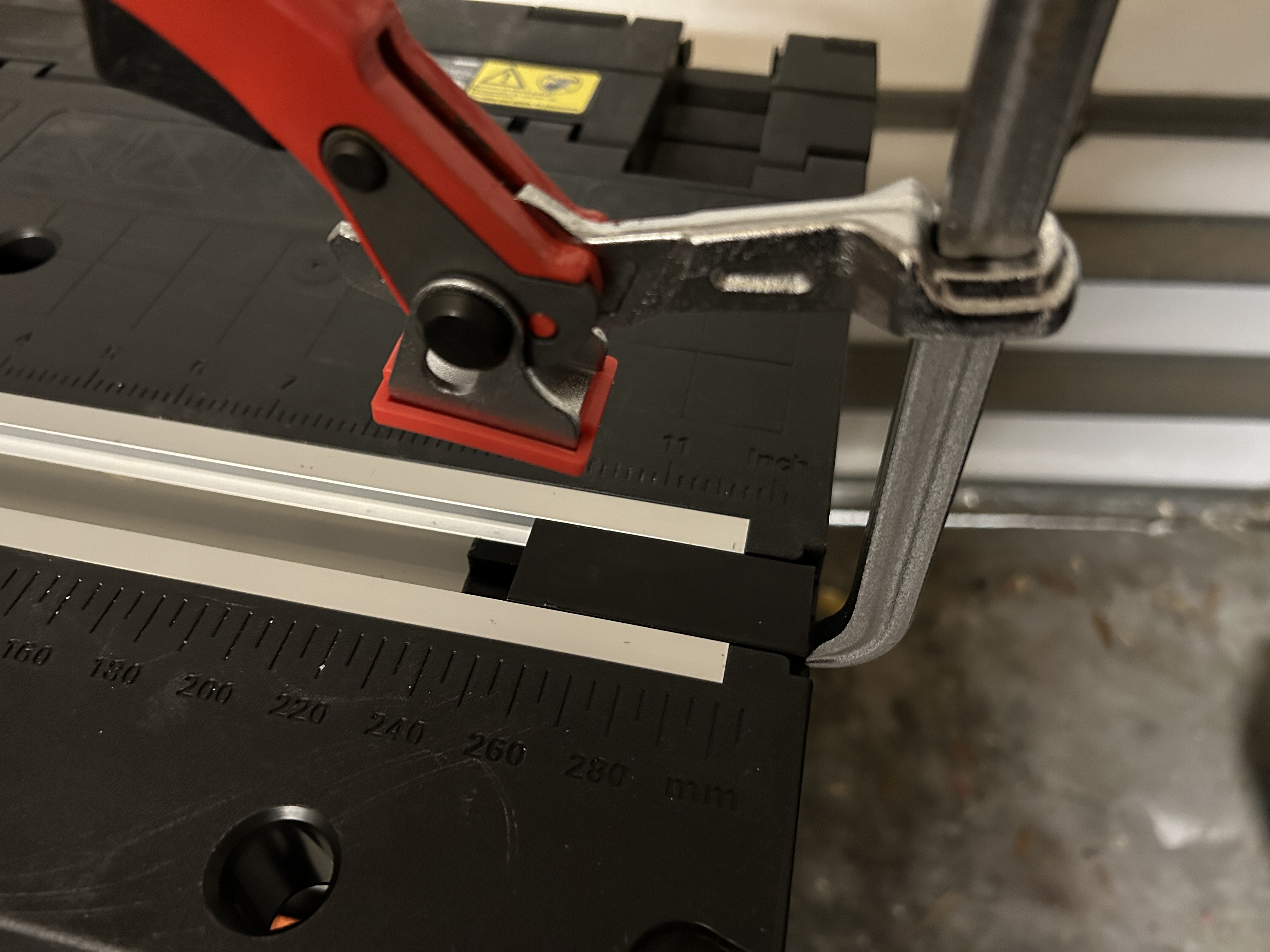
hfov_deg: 67.3
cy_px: 476
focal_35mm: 26
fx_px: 954
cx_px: 635
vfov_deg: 53.1
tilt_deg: -49.0
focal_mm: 5.7
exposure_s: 1/30
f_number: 1.5
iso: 640
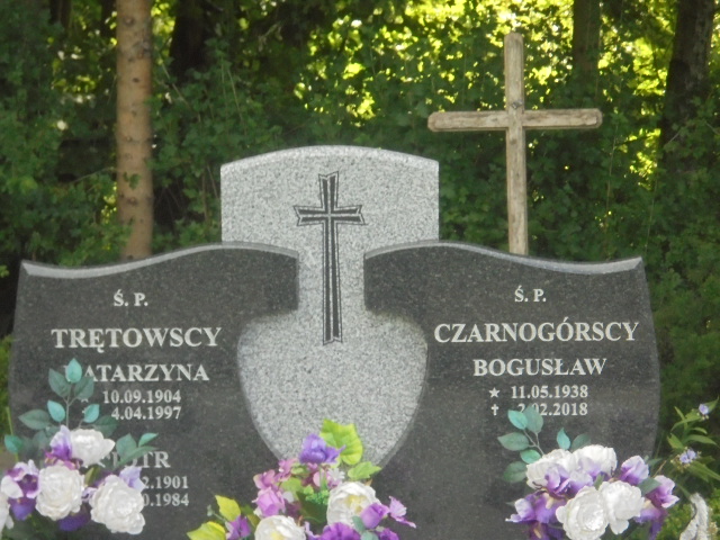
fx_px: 3245
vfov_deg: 9.5
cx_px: 360
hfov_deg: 12.7
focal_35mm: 156
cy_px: 270
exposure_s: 1/125
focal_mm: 27.6
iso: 400
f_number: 6.5
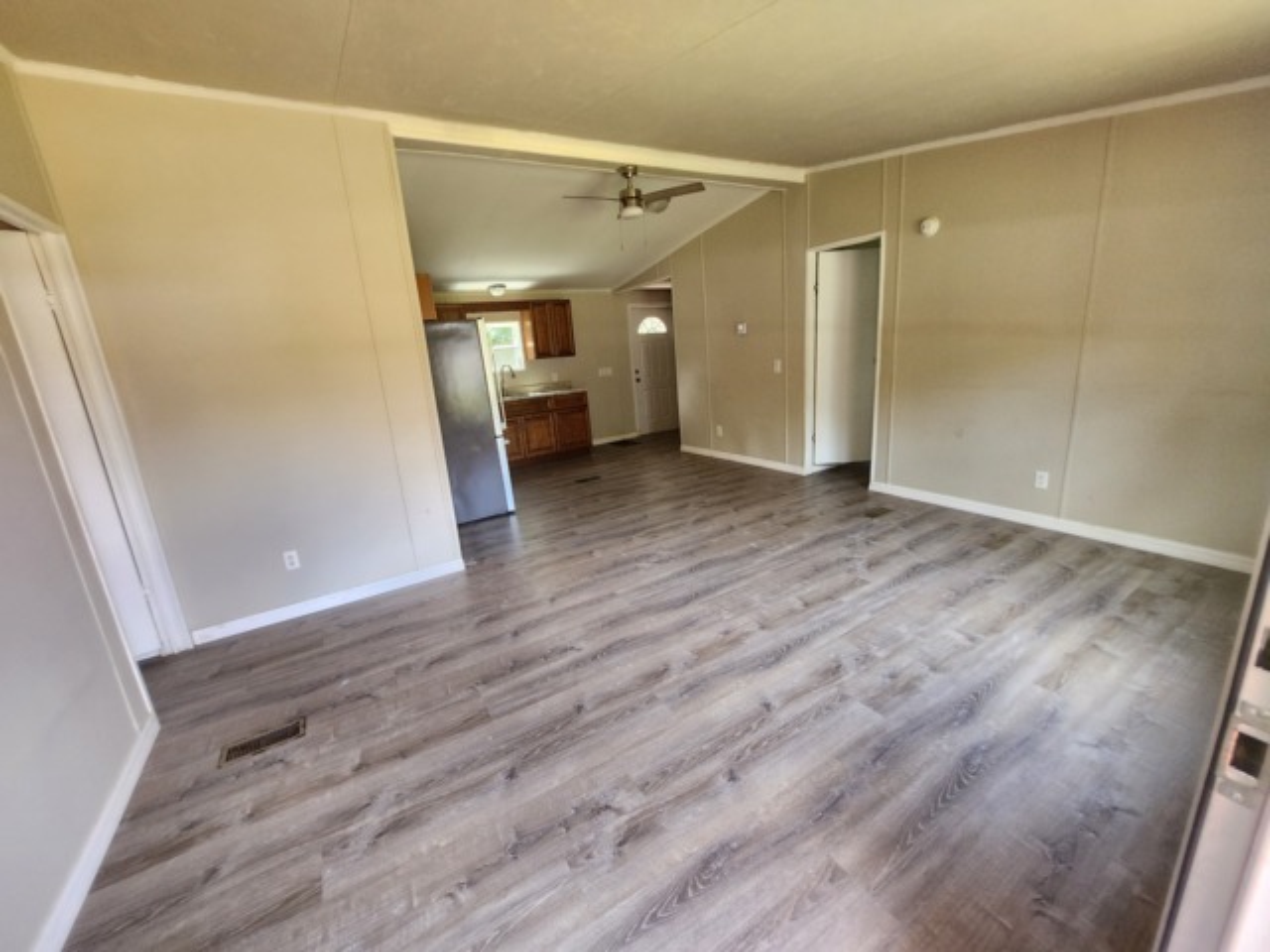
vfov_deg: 89.9
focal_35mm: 13
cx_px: 635
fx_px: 477
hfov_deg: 106.2
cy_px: 476
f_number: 2.2
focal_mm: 1.7
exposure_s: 1/60
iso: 160
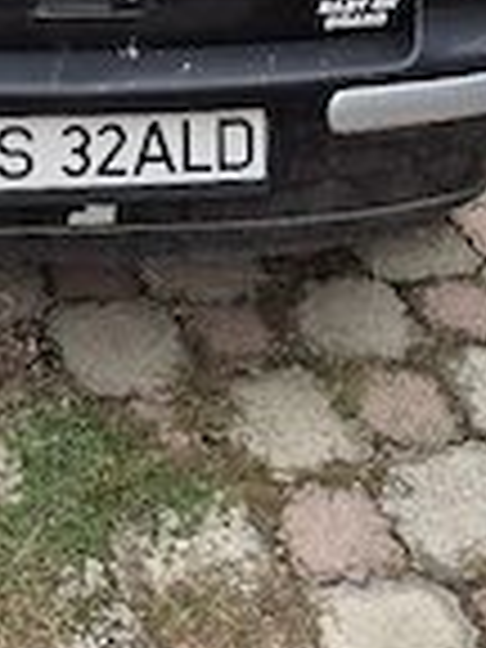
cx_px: 54
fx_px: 1198
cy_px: -108
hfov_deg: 22.4
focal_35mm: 64
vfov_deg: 27.1
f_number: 1.8
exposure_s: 1/1000
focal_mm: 5.4
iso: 80
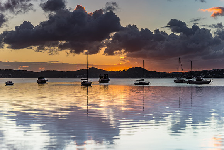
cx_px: 112
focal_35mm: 67
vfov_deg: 20.3
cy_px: 75
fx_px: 418
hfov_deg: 30.0
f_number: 11
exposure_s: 1/2.5
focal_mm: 44
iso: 50
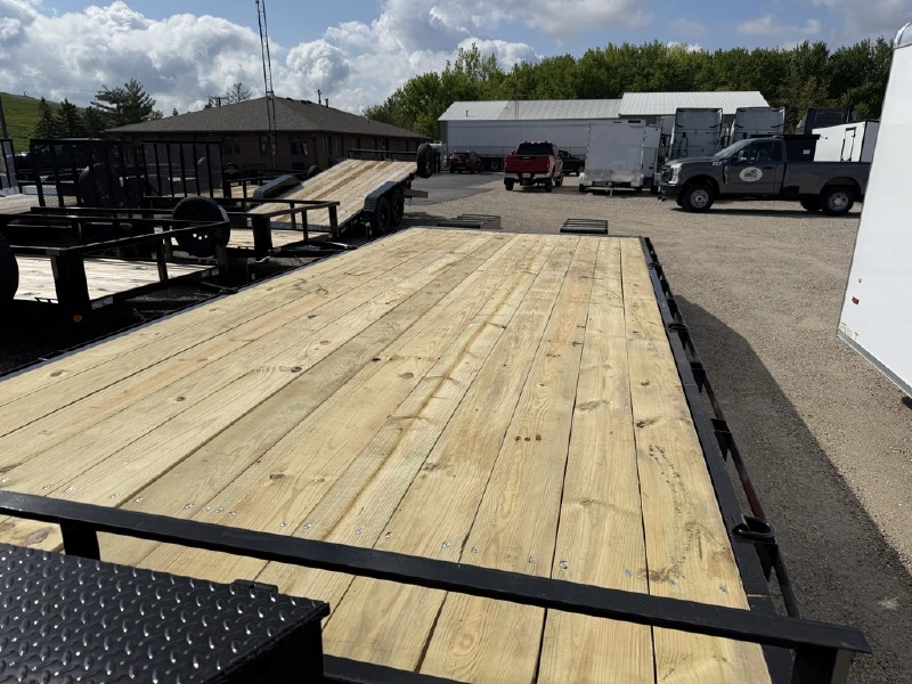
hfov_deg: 71.6
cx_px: 456
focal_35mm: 24
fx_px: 632
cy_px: 342
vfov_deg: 56.8
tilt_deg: -17.6
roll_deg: +0.3
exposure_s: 1/14286
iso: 80
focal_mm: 6.76
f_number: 1.78
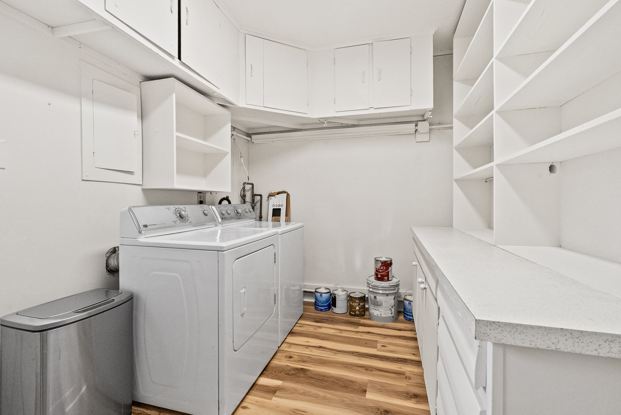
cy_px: 208
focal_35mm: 16
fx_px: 276
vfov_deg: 73.8
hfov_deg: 96.7
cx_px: 310
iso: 12800
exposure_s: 1/320
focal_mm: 16
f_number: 8
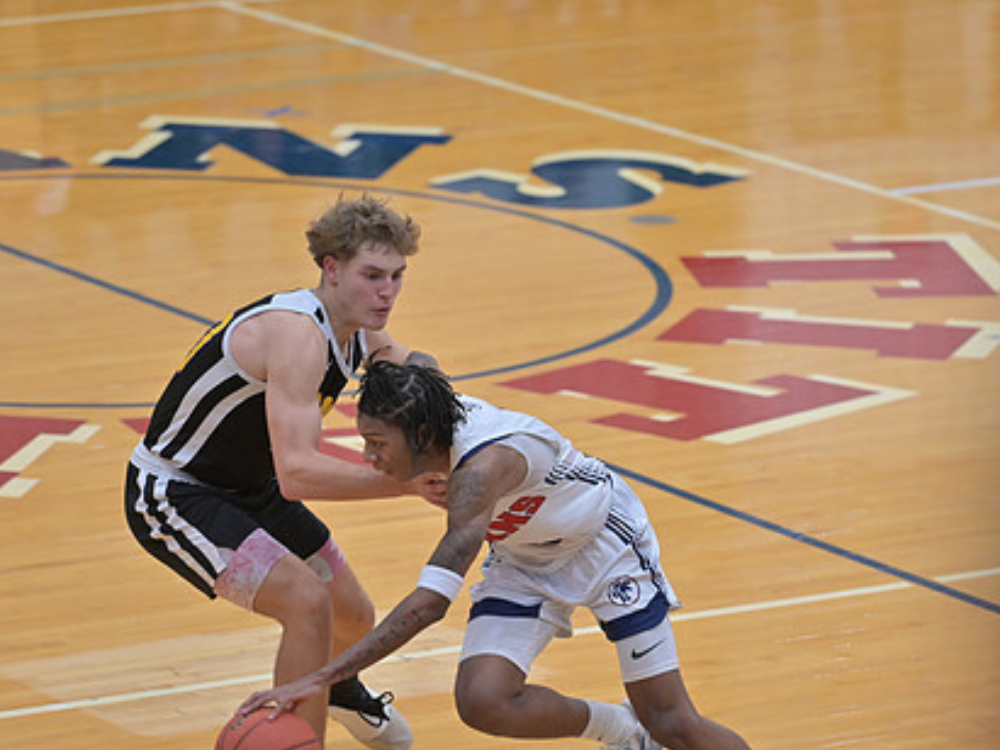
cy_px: 412
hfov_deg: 7.9
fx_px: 7249
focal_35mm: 251
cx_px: 577
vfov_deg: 5.9
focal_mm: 185
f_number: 4
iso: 3200
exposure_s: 1/800
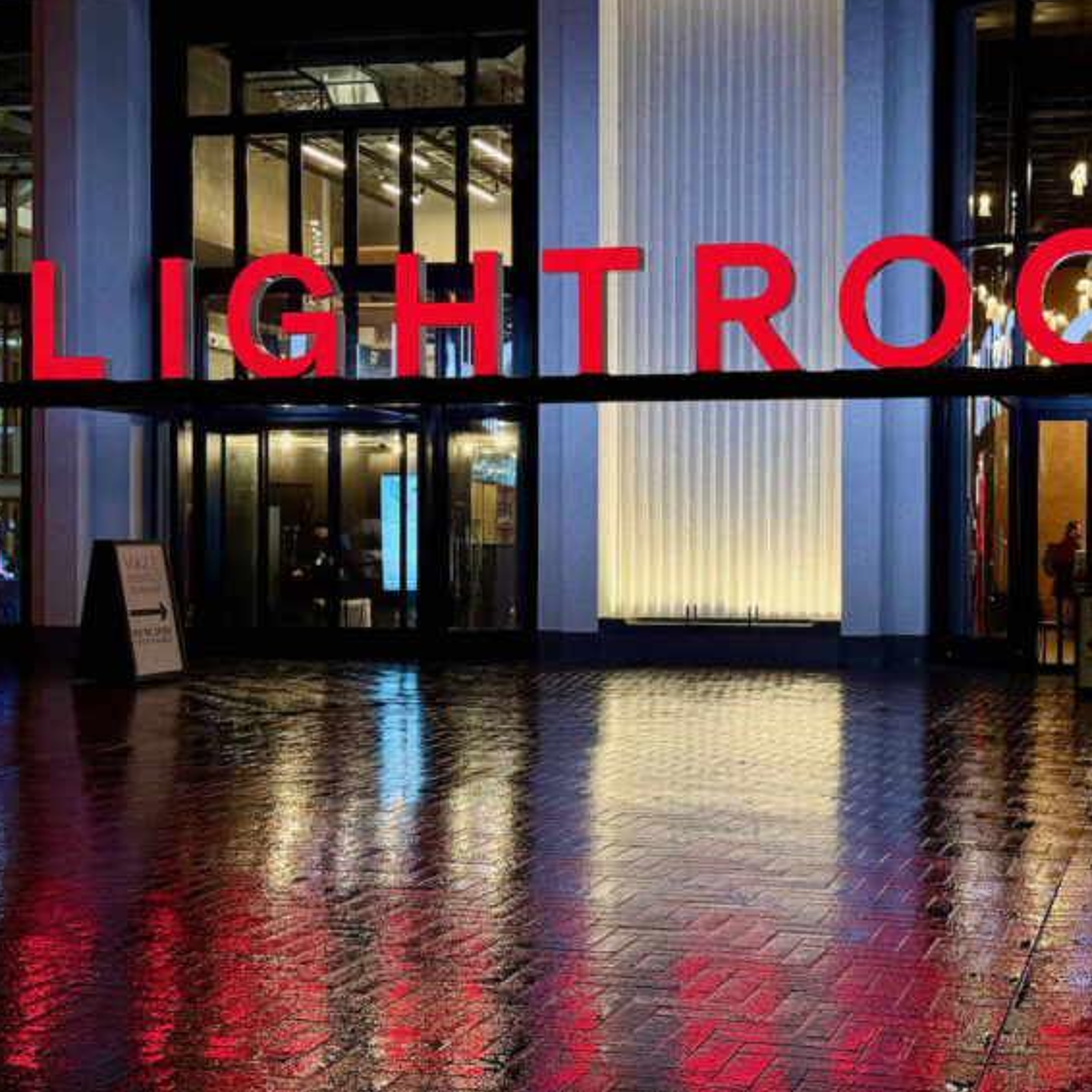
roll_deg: -0.5
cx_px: 722
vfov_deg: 30.0
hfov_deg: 29.8
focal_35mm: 57
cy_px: 544
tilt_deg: +0.5
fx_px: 2034
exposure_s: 1/50
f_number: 1.78
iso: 100
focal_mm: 6.76
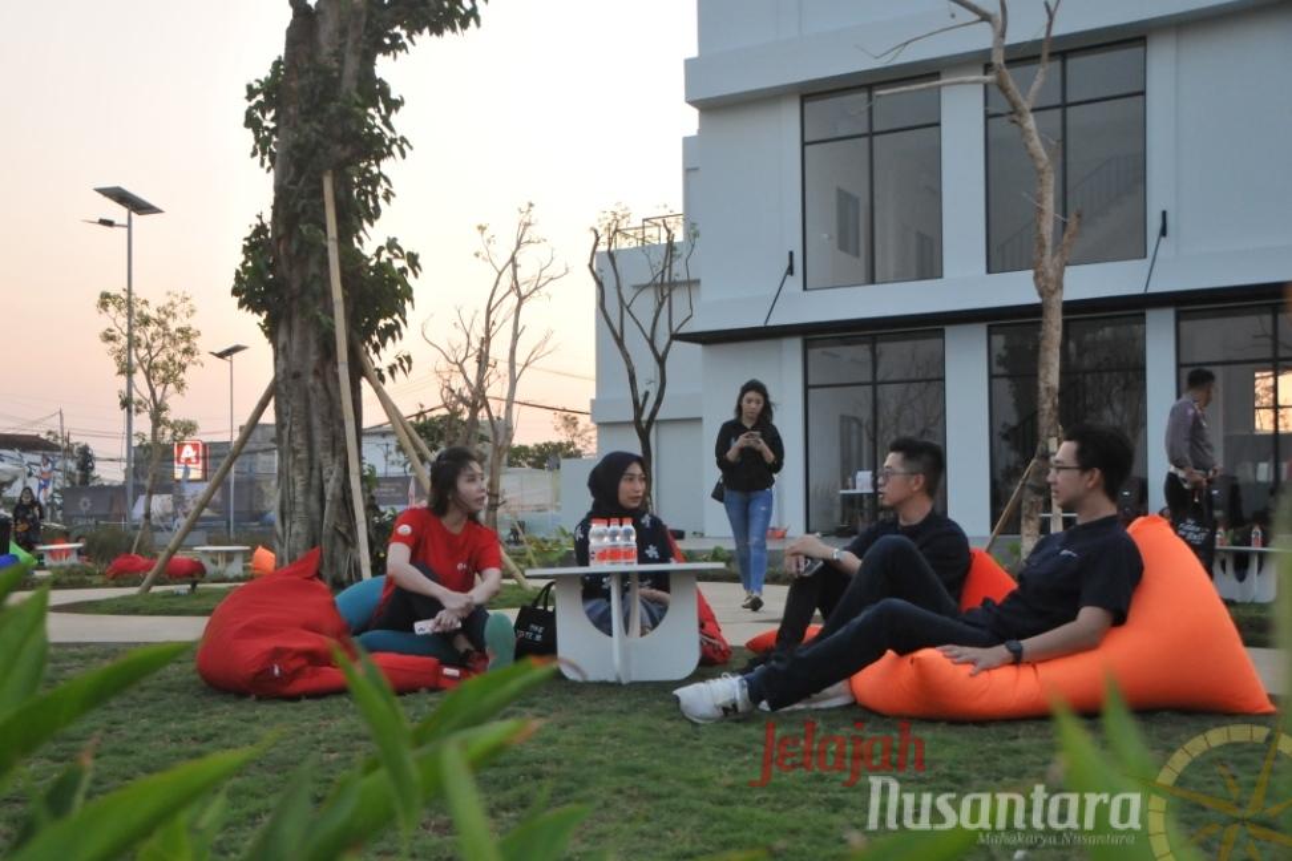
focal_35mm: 39
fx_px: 1400
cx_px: 646
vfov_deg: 34.2
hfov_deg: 49.6
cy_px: 430
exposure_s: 1/1000
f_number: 6.3
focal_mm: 26
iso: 1250
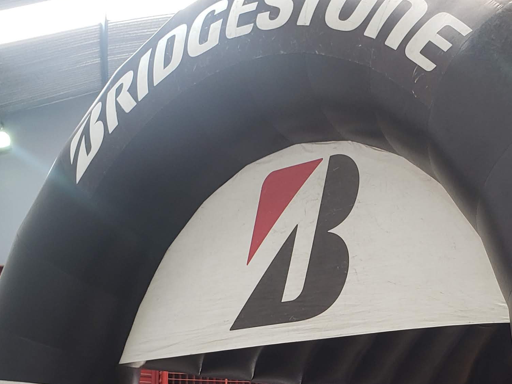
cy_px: 430
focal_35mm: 70
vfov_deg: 20.0
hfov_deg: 27.2
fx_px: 1035
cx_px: 415
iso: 100
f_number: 2.4
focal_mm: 4.3
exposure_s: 1/60
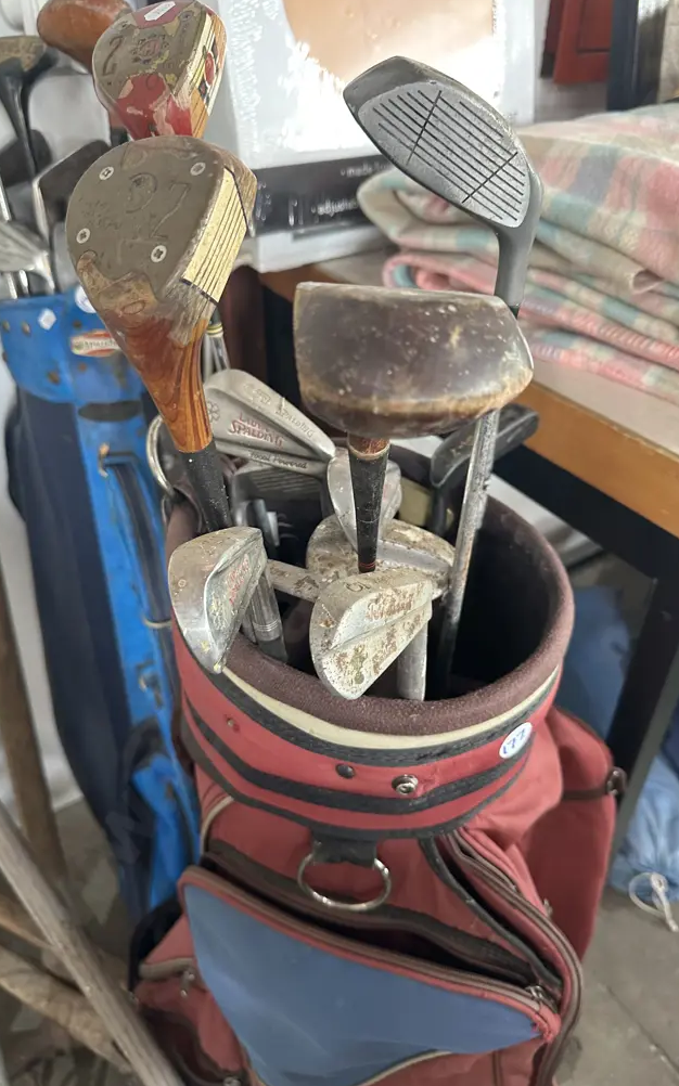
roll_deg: -2.8
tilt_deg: -37.0
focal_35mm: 26
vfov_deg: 70.4
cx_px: 340
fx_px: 770
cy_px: 545
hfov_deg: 47.6
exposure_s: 1/50
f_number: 1.78
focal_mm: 6.86
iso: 250
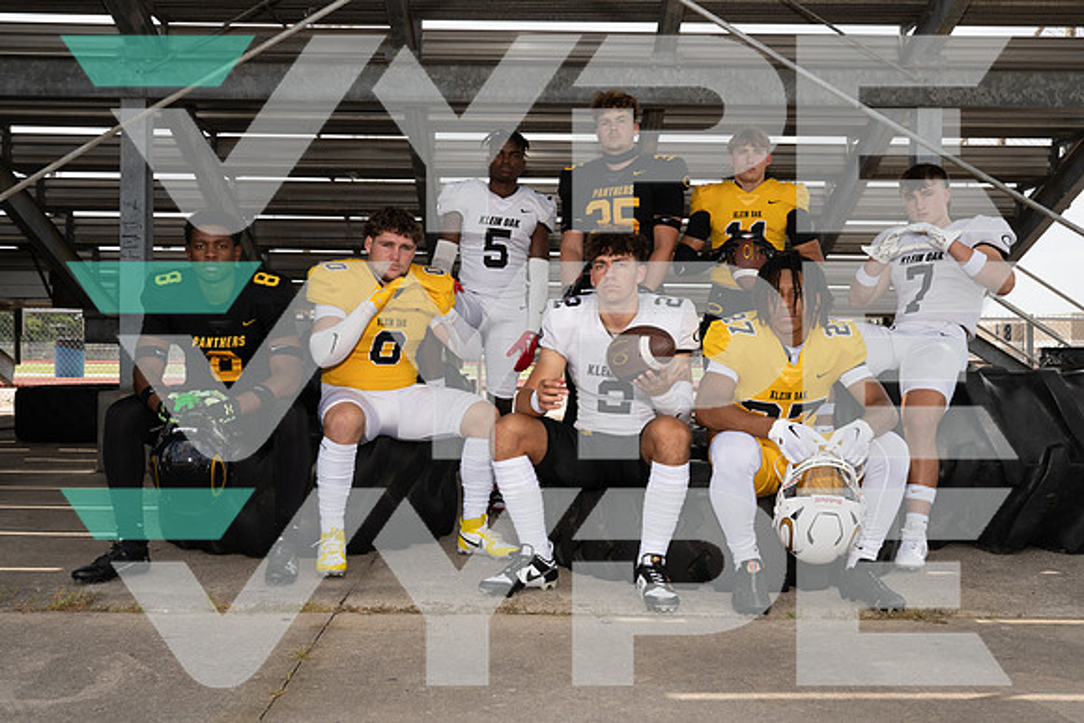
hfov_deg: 50.7
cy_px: 362
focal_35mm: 38
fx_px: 1144
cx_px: 542
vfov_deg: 35.1
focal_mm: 38
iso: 320
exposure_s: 1/250
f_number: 11
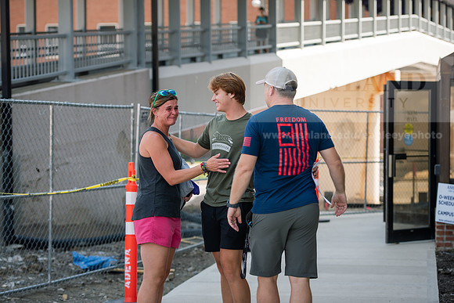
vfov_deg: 13.7
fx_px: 1261
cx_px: 227
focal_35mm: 100
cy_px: 152
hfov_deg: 20.4
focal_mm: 100
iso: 100
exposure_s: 1/400
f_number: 3.5
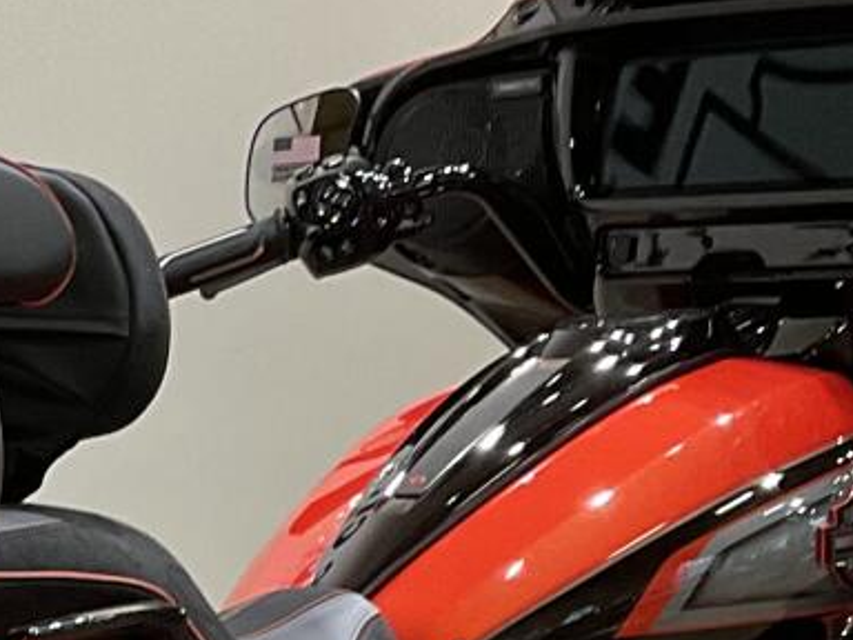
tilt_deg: -12.1
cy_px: 1016
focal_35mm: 151
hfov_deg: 12.7
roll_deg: +1.2
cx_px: -262
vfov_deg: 9.5
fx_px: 3721
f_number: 1.8
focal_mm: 3
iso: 125
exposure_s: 1/60
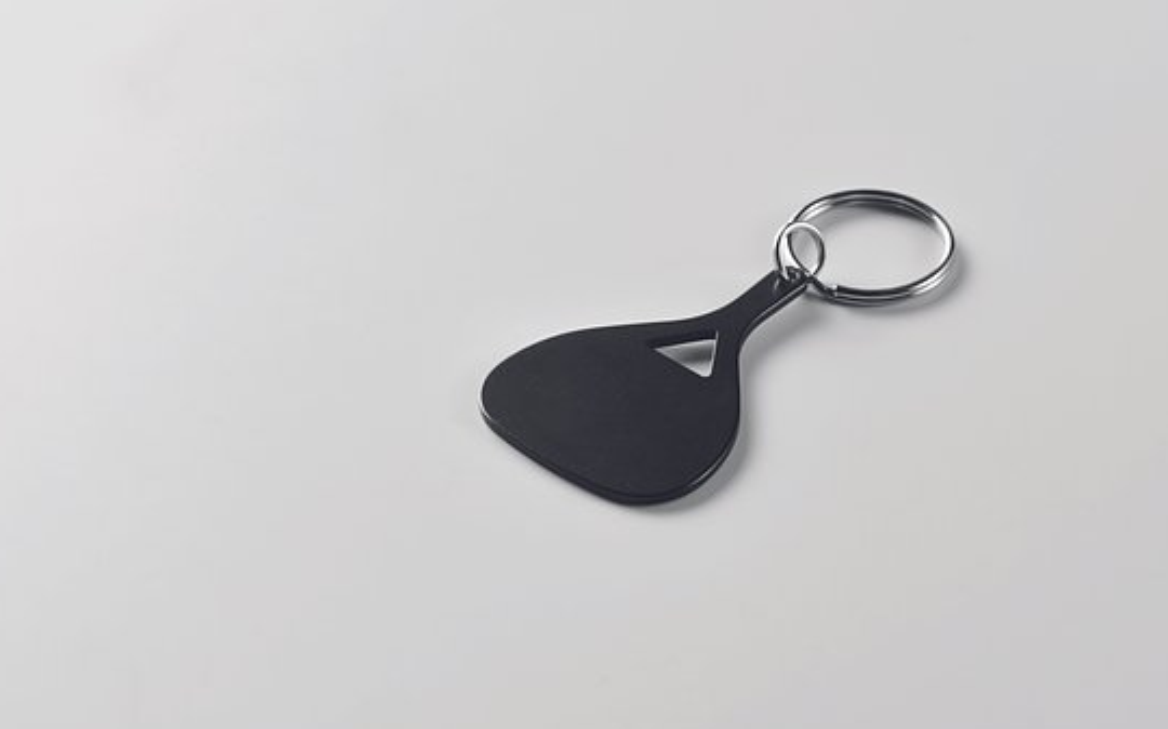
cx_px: 552
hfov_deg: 17.5
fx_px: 3786
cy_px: 359
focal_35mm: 119
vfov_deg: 11.0
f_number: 16
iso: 160
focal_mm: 105
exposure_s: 1/125
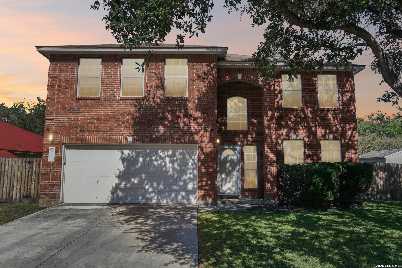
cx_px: 201
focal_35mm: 26
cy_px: 134
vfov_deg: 49.6
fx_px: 290
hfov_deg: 69.4
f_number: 8
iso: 400
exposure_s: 1/400
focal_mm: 26
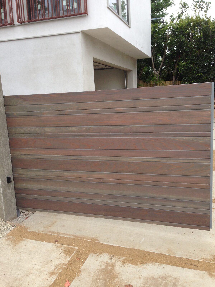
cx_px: 108
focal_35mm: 33
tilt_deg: -2.5
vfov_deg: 55.4
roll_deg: +2.3
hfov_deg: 42.9
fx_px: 273
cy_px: 144
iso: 50
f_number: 2.4
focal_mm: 4.12
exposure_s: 1/797
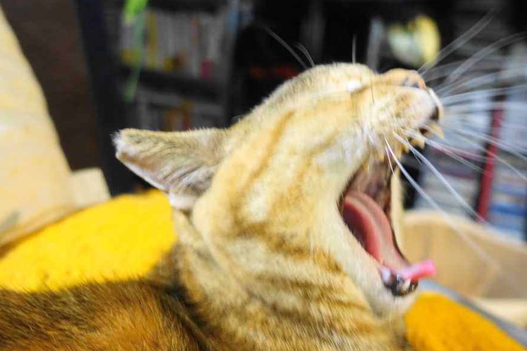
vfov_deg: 46.3
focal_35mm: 28
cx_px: 292
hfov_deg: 65.3
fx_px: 410
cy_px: 155
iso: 1600
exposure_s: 1/30
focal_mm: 8.8
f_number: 1.8
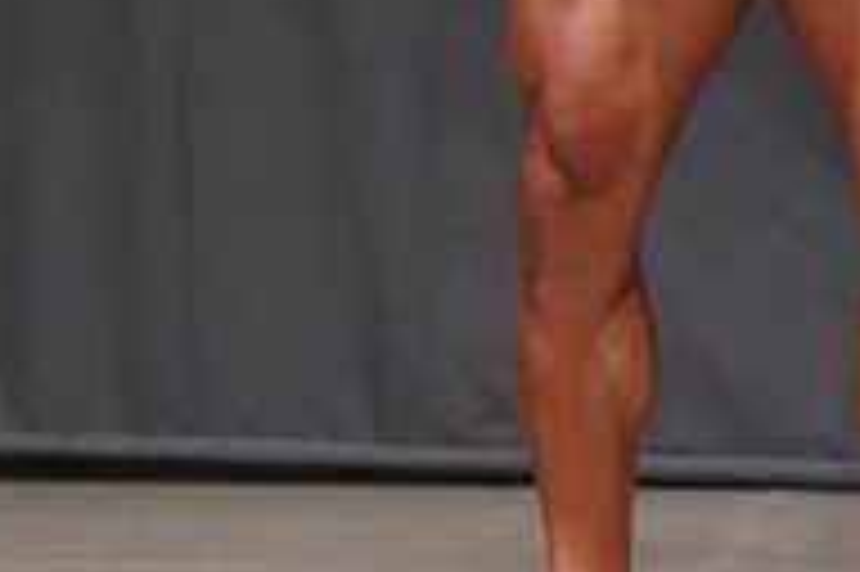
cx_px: 750
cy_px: -315
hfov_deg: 2.3
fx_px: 21839
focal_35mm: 915
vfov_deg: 1.5
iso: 6400
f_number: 5.6
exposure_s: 1/400
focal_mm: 150
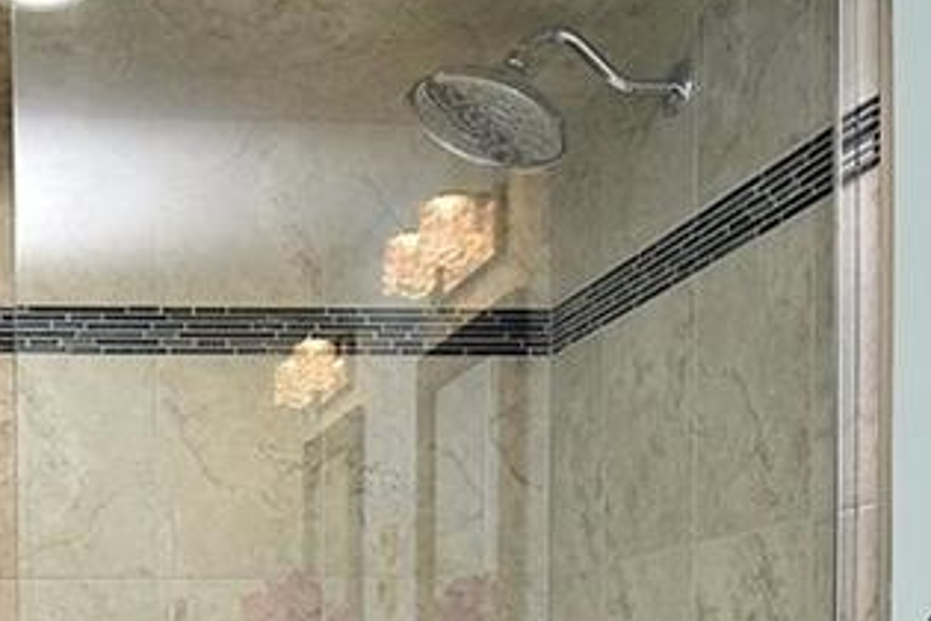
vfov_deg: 23.8
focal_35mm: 52
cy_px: 736
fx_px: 1345
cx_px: 89
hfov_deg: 35.8
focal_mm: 16
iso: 500
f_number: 6.3
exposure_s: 1/60
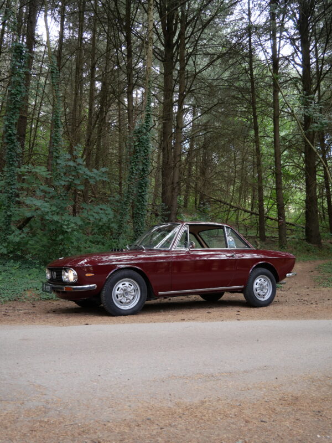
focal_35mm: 30
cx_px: 166
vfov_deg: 60.0
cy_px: 222
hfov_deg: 46.8
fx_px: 384
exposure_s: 1/60
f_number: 3.7
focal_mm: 15
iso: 320
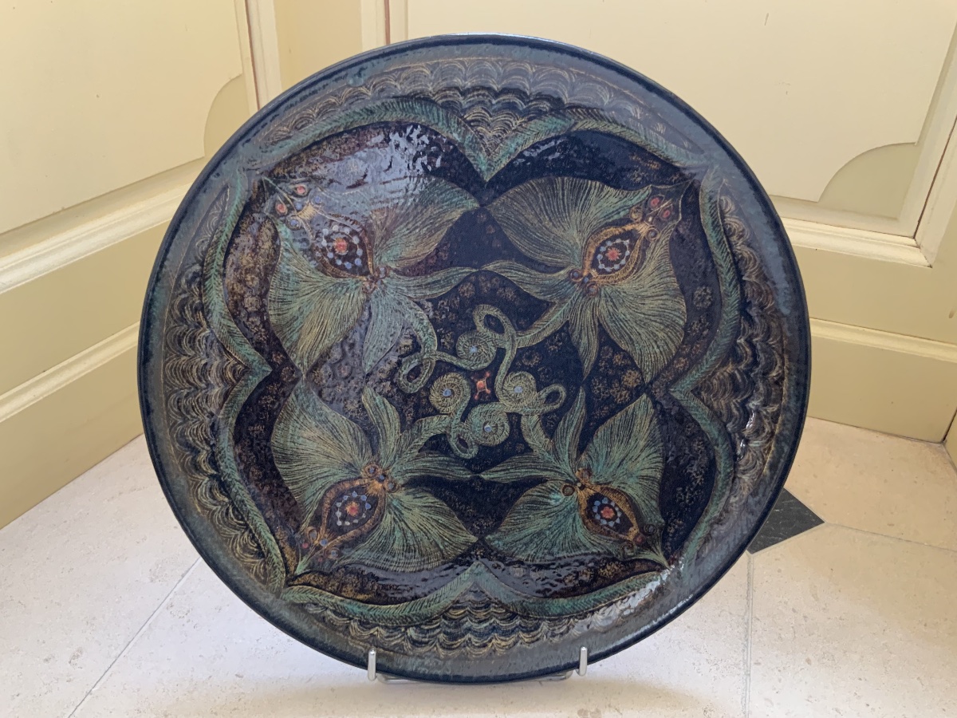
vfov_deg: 48.2
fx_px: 802
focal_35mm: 29
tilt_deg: -33.4
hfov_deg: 61.7
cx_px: 478
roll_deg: -1.9
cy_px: 359
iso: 125
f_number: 1.8
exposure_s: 1/60
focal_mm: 3
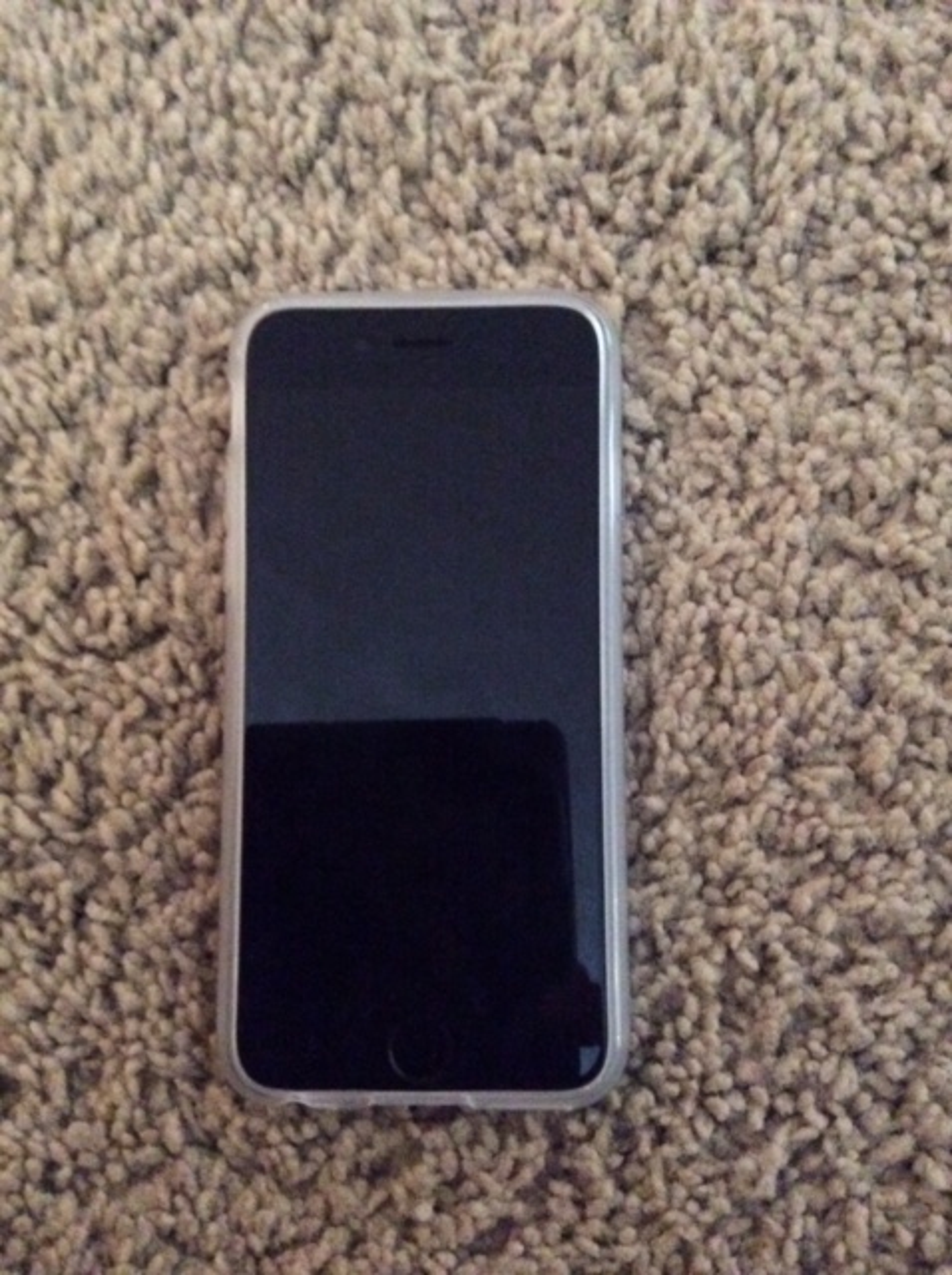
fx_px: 1213
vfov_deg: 55.4
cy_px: 638
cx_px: 476
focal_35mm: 33
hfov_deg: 42.8
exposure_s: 1/15
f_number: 2.4
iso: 800
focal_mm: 3.3
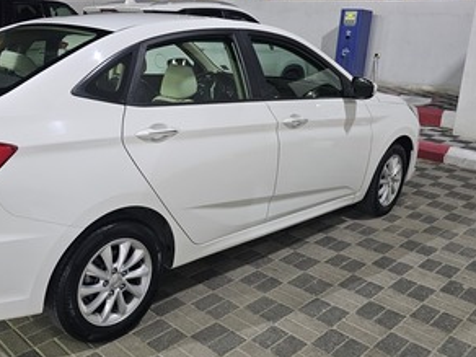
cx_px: 154
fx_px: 495
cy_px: 151
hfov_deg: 50.3
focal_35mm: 36
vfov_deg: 39.6
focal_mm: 6.3
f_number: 1.7
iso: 640
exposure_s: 1/120
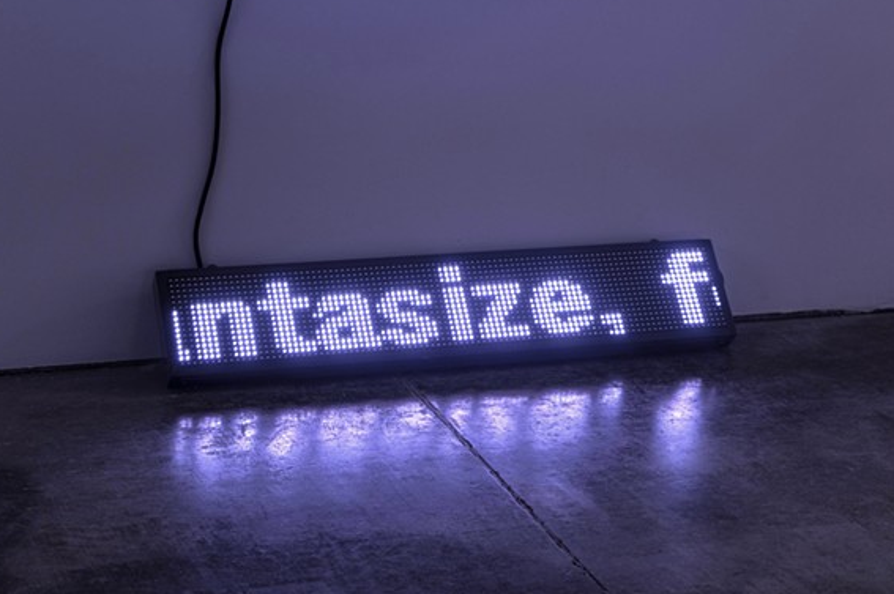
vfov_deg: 17.2
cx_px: 432
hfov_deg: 25.7
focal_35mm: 79
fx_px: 1960
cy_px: 287
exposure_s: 1/40
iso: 800
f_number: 5.6
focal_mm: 70
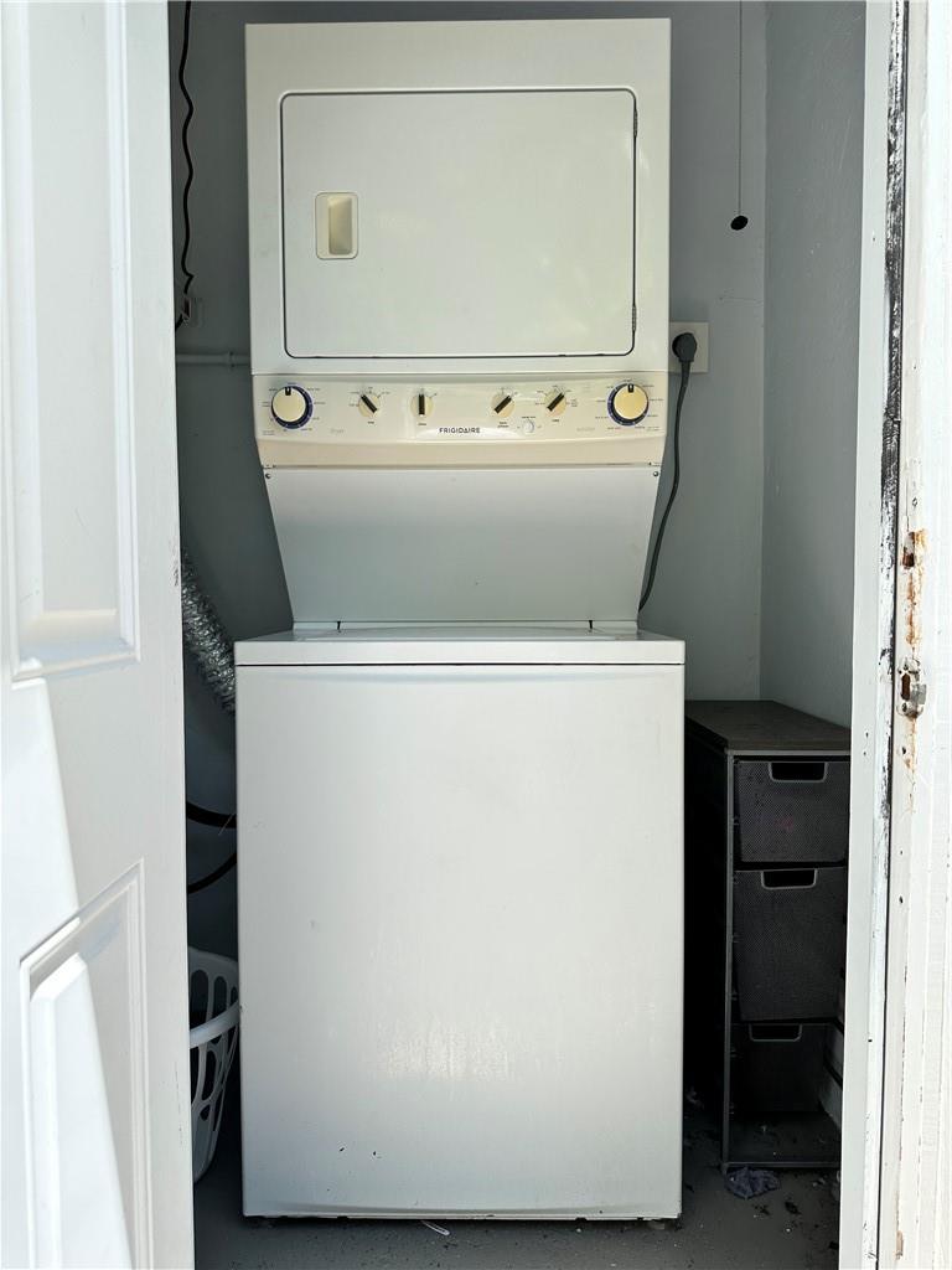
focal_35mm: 24
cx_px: 476
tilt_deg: -2.6
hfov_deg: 56.8
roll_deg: +0.6
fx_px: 880
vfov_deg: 71.6
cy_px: 635
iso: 80
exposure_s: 1/1062
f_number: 1.78
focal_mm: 6.86
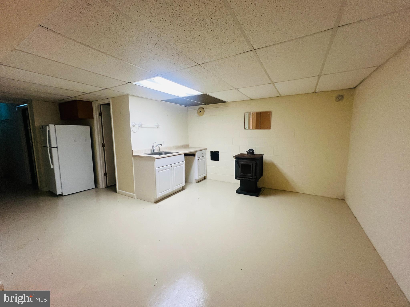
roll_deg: +0.8
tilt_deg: -5.7
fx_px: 154
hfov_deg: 106.2
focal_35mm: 13
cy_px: 154
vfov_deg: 89.9
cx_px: 205
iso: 200
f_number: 1.8
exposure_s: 1/60
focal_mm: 1.57
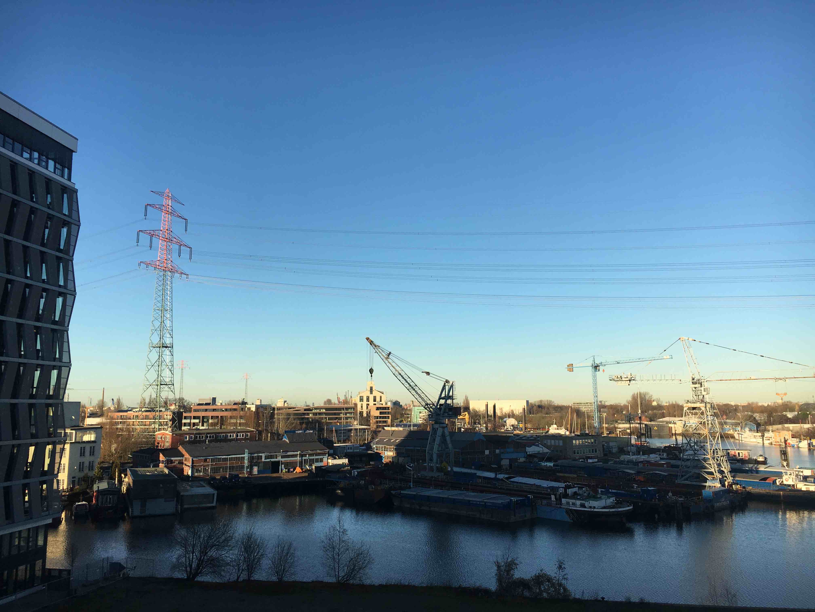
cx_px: 408
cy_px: 306
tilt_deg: +6.4
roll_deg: +0.6
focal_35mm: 29
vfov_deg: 48.2
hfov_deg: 61.7
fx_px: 683
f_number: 2.2
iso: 25
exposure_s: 1/1304
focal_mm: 4.15
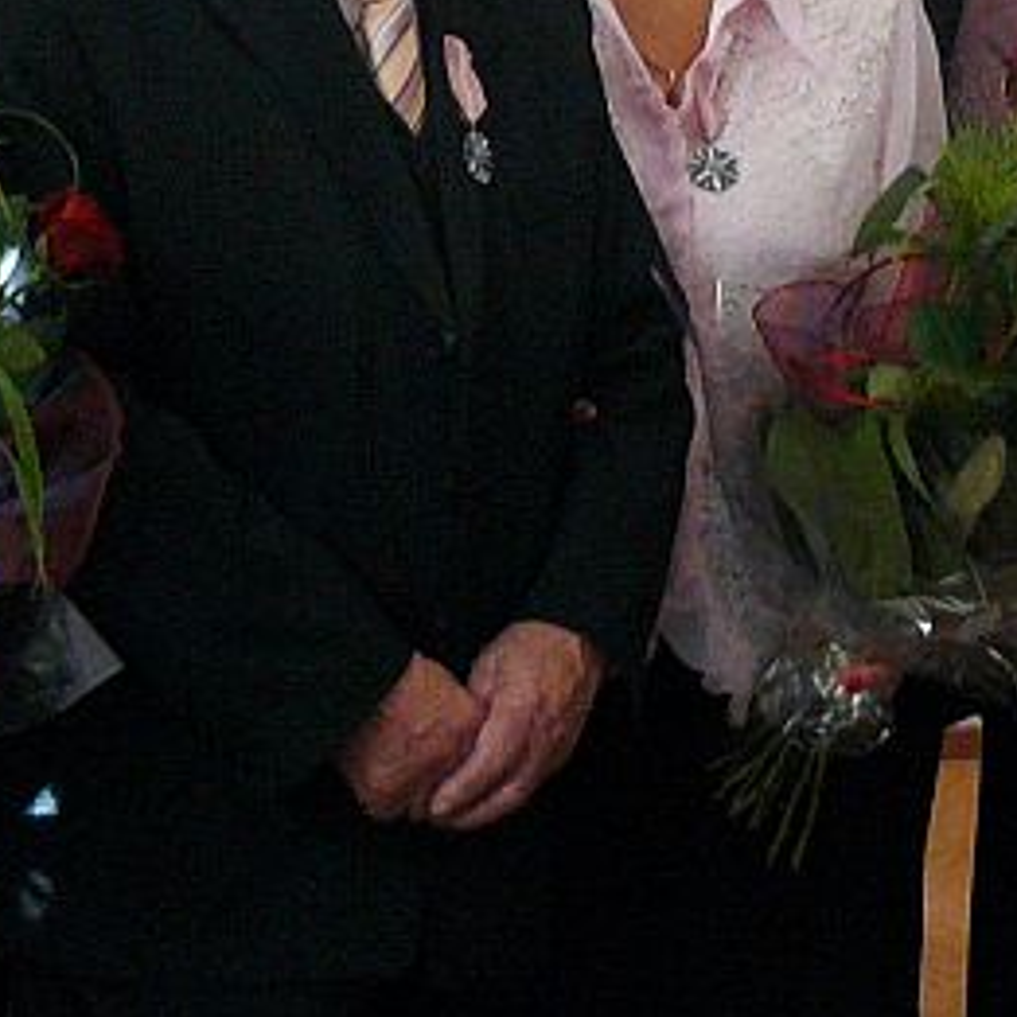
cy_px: -249
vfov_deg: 13.8
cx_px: 518
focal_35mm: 122
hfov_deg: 14.3
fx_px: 4055
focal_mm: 6
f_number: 2.8
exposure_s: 1/30
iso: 160
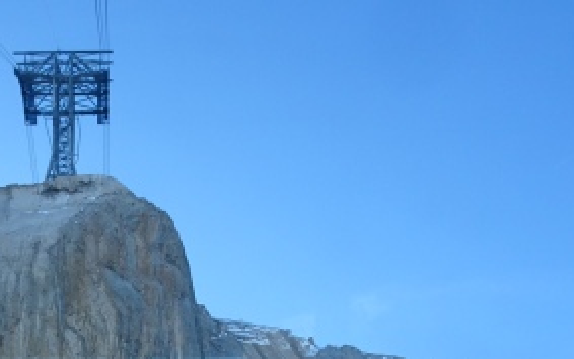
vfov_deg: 16.7
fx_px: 1127
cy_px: 511
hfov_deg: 27.5
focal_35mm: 72
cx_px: 49
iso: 80
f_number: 3.5
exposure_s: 1/400
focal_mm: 4.1
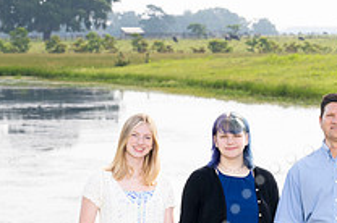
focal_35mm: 218
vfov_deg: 6.2
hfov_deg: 9.4
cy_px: 288
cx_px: 361
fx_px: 2038
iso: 320
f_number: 7.1
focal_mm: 78
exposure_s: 1/200
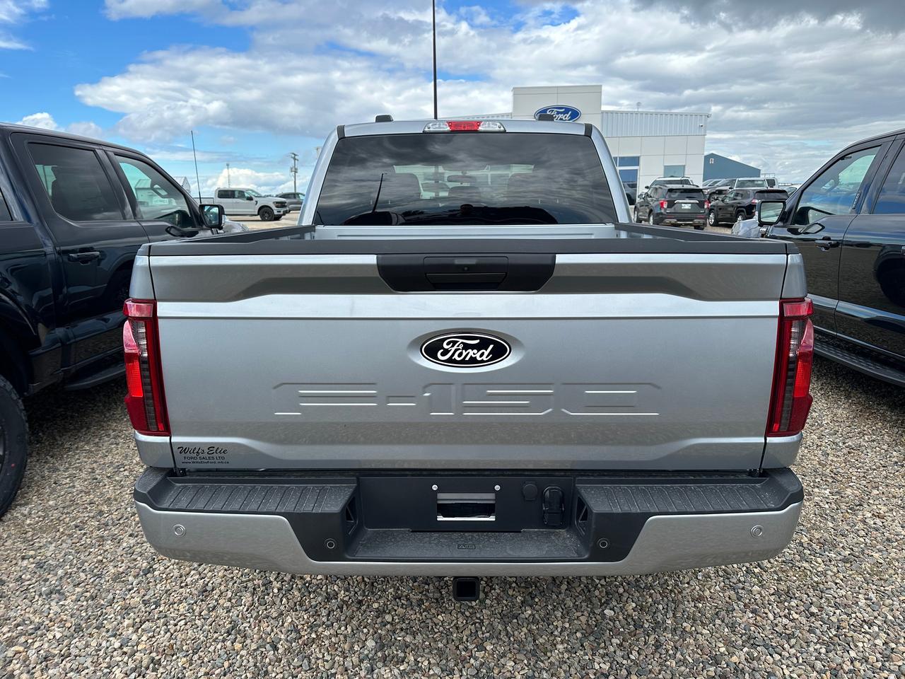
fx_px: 627
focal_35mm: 24
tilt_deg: -12.3
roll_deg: +1.2
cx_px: 452
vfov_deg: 56.8
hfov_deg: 71.6
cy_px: 340
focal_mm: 6.86
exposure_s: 1/1949
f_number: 1.78
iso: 80
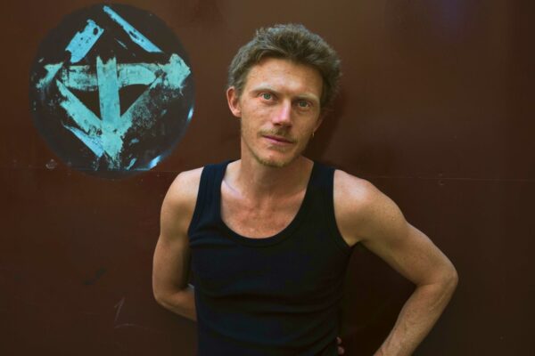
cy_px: 178
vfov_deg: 35.1
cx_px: 268
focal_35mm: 38
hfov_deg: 50.7
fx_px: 565
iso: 1000
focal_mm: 38
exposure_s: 1/125
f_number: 6.3
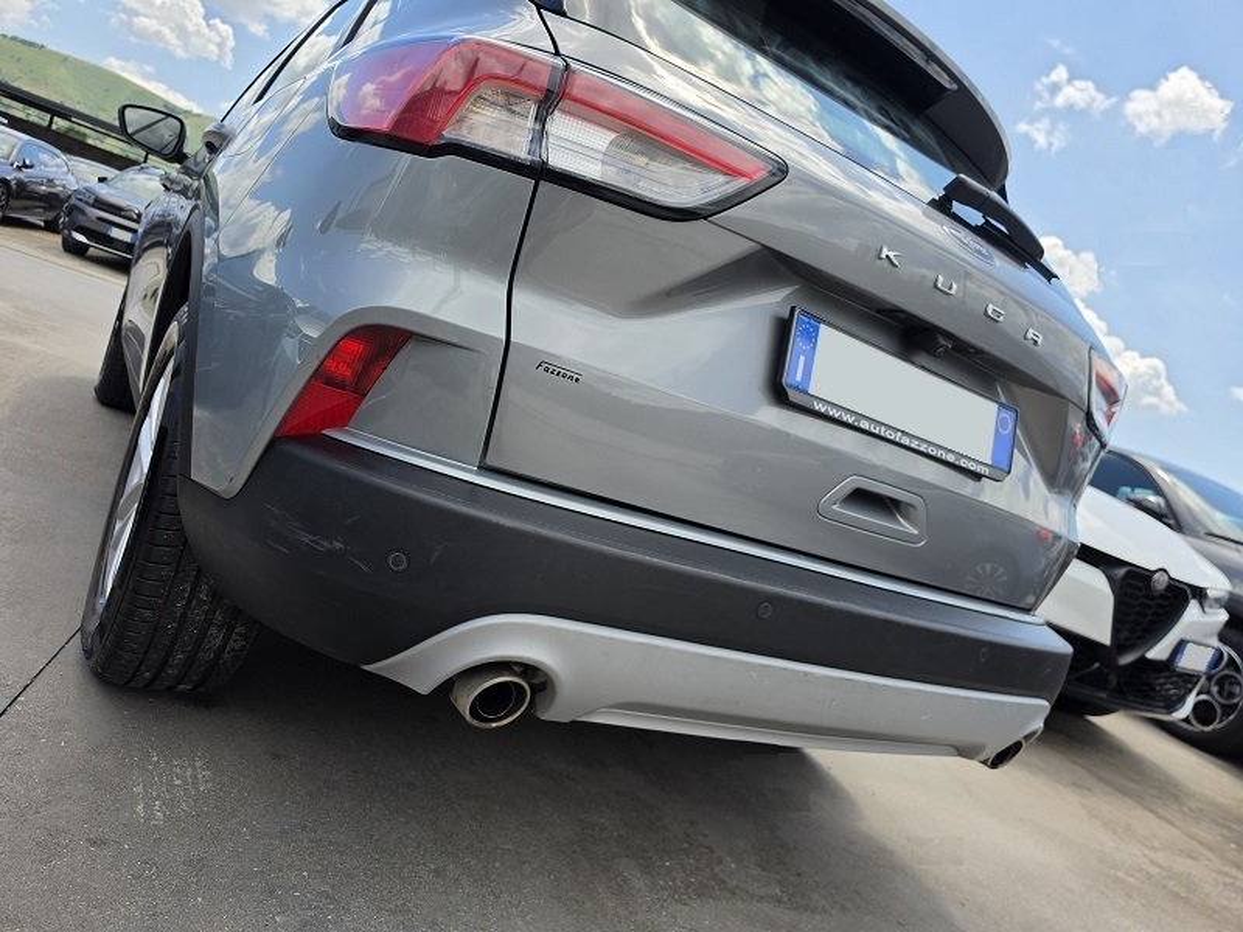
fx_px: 826
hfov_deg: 73.9
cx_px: 622
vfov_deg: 58.9
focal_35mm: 23
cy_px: 466
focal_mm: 6.5
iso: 64
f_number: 1.4
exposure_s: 1/6147
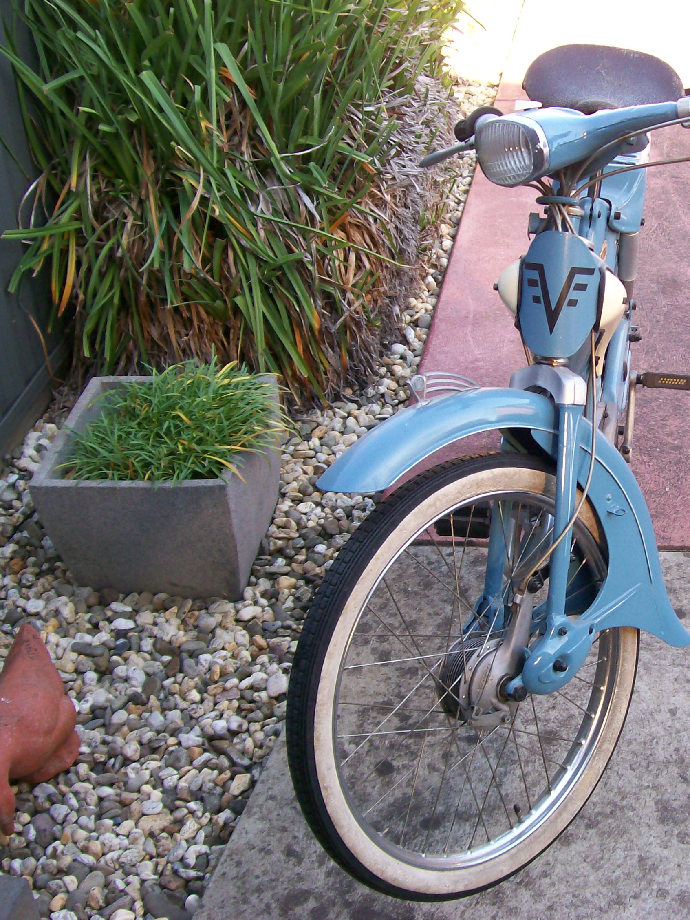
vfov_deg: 38.9
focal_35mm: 49
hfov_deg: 28.7
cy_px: 454
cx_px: 595
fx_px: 1302
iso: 80
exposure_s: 1/87
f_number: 2.7
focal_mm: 6
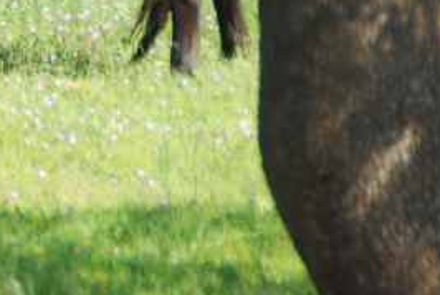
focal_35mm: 752
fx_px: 9201
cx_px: -385
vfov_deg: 1.8
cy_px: -193
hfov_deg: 2.7
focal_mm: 130
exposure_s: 1/250
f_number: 5.6
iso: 220
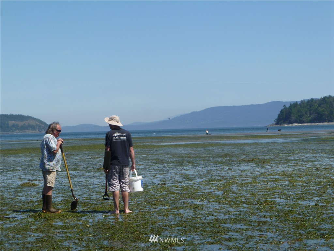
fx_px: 772
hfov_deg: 24.4
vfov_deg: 18.4
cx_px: 167
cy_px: 126
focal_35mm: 80
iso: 80
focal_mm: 14.2
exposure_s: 1/500
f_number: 4.5
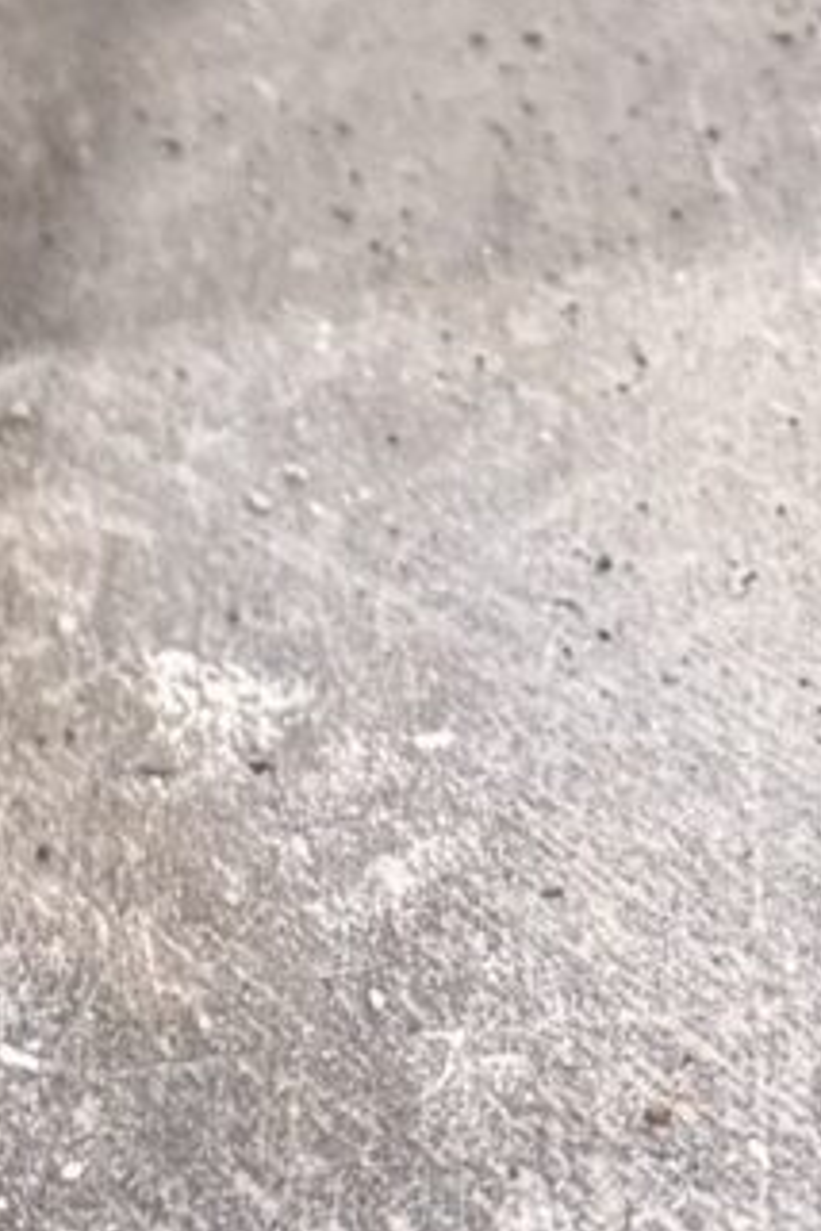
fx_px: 6807
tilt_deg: -12.7
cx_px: -2049
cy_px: -3091
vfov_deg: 8.0
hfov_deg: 6.1
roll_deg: +3.0
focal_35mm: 199
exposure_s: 1/89
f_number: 1.78
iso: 200
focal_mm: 6.76
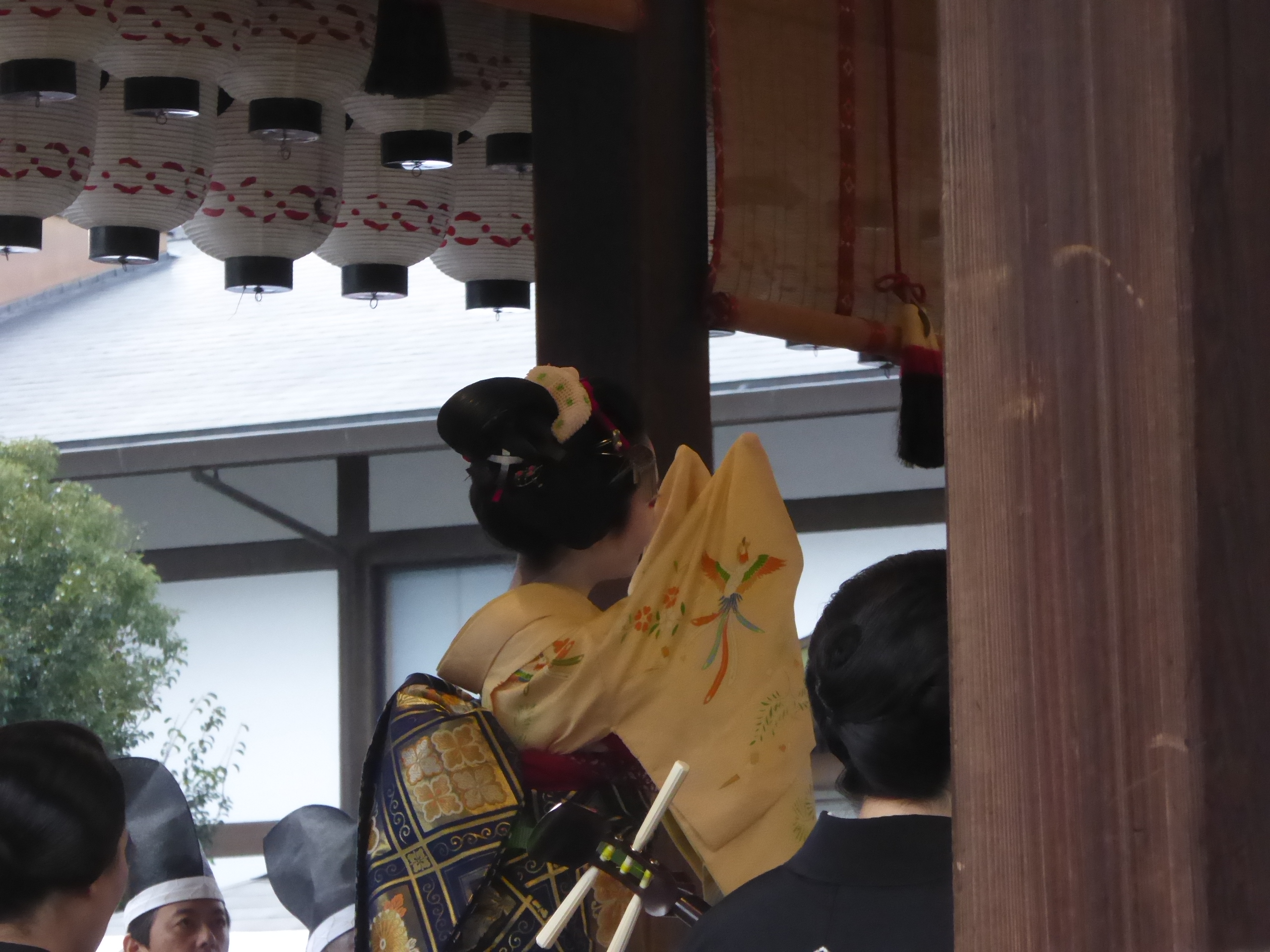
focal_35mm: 238
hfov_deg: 8.3
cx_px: 635
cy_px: 476
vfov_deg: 6.2
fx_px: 8732
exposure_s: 1/320
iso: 1000
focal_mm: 38.4
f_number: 5.6
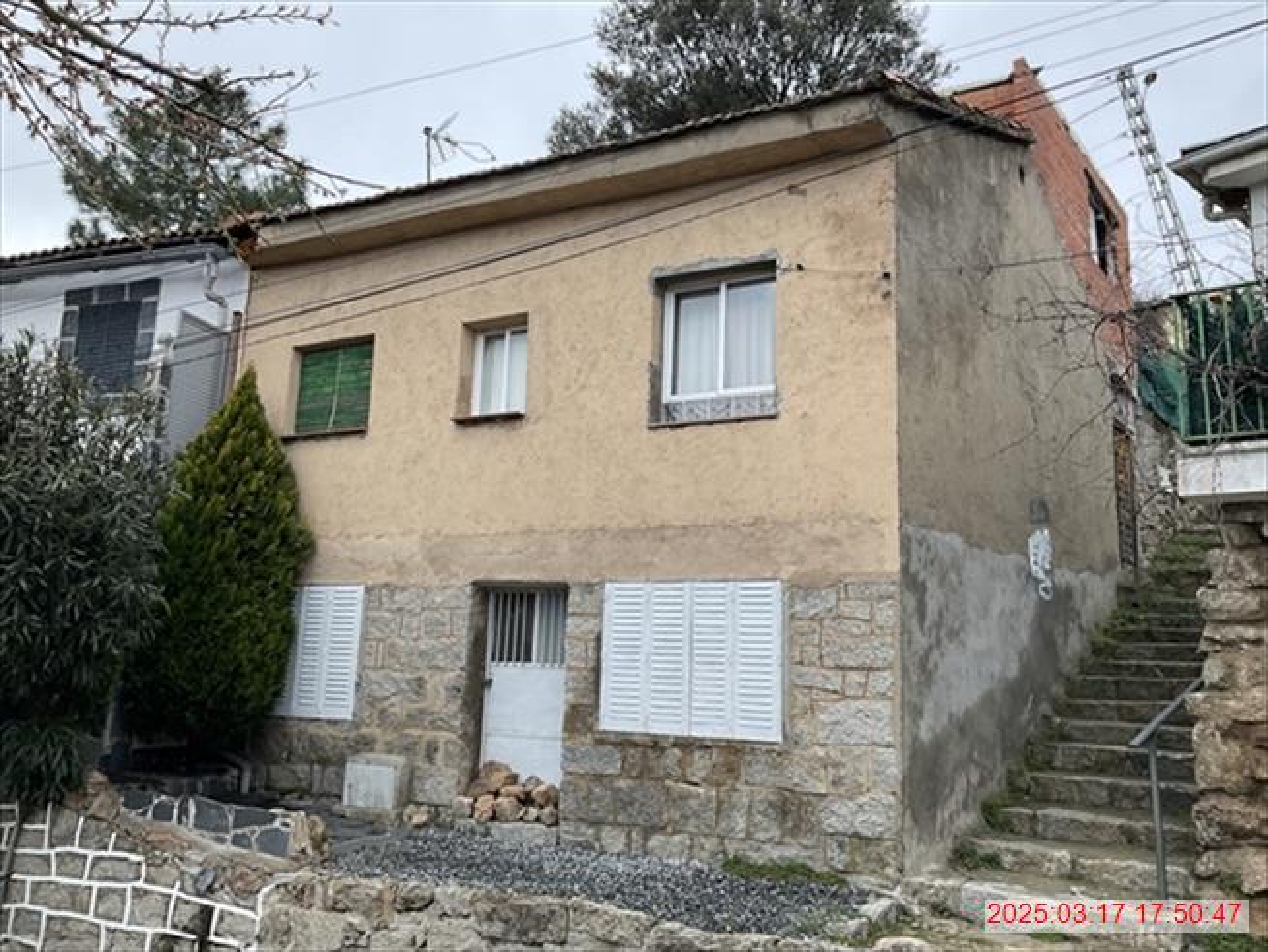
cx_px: 634
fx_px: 1063
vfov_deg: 48.3
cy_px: 476
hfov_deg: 61.6
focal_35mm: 29
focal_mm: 3
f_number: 1.8
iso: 50
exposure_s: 1/100
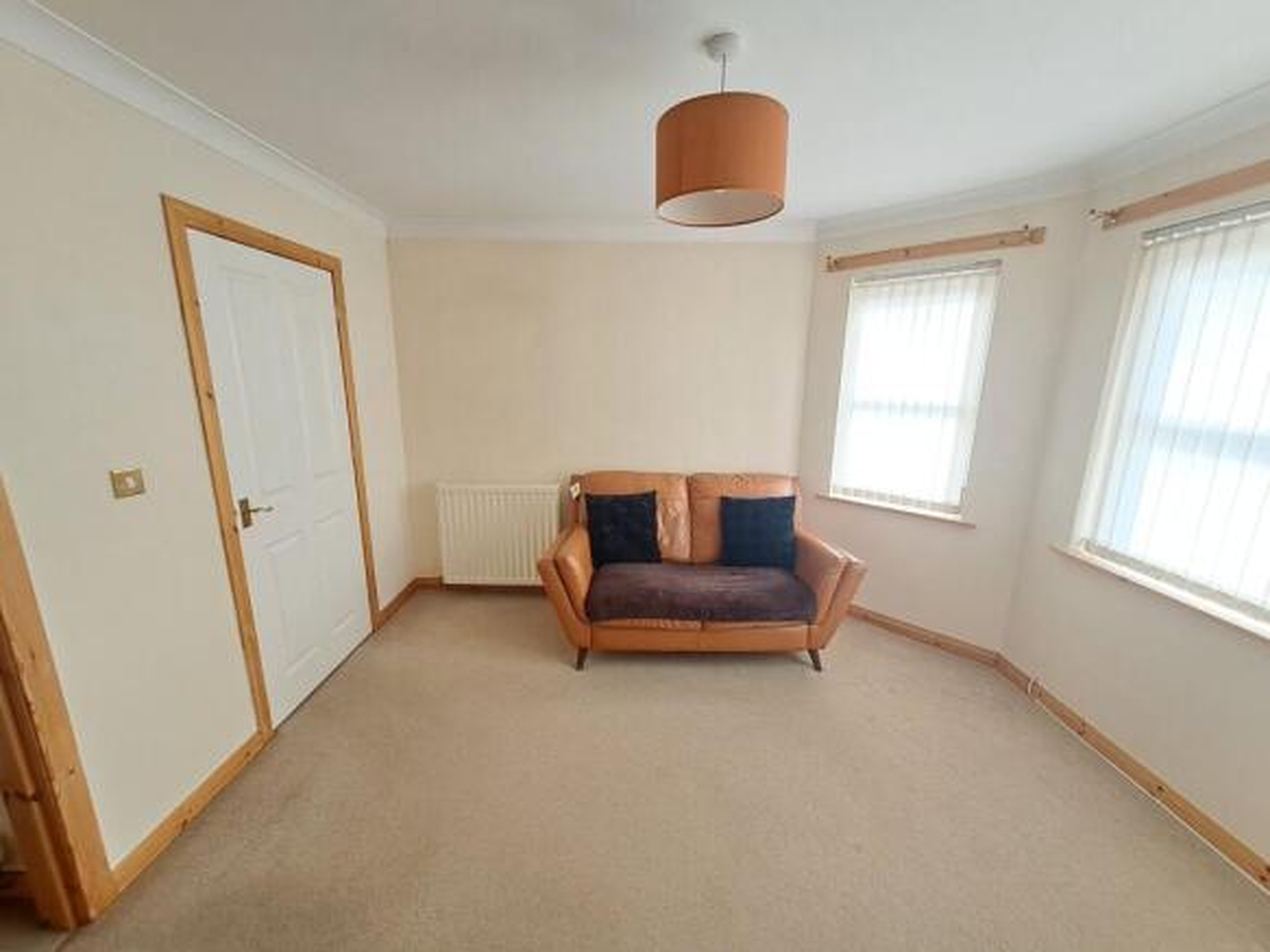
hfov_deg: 106.2
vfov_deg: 89.9
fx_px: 477
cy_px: 476
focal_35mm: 13
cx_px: 635
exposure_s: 1/50
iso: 64
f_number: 2.2
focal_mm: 1.42
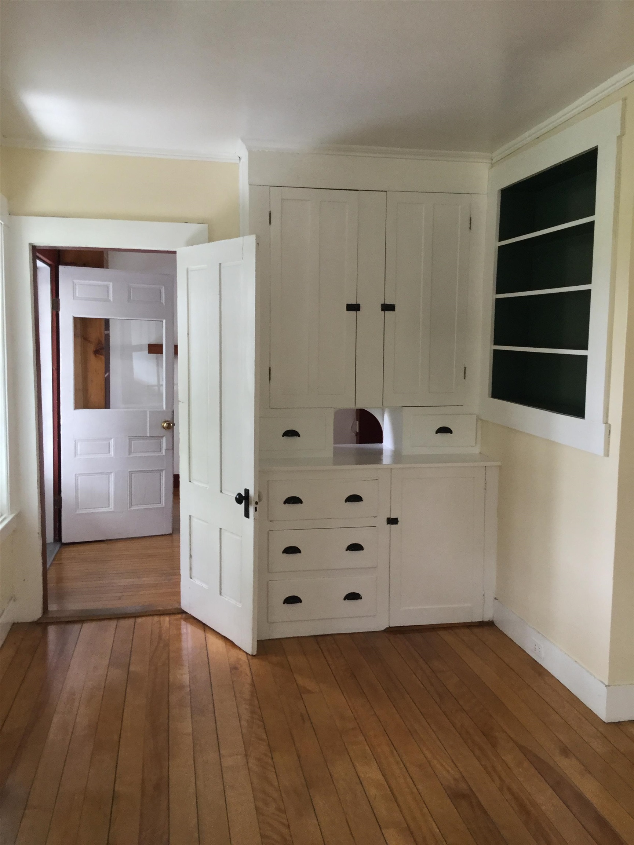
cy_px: 422
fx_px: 757
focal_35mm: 31
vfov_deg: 58.4
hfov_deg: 45.4
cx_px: 317
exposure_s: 1/30
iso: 50
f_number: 2.4
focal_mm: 3.3
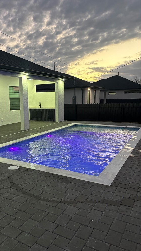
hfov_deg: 39.6
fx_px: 193
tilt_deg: -8.5
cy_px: 127
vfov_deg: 66.1
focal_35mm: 29
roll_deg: -0.1
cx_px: 45
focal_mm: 5.96
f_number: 1.6
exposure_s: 1/60
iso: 250
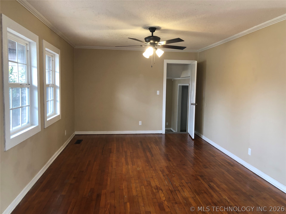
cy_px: 107
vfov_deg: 49.7
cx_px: 143
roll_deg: -1.1
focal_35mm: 28
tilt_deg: -5.9
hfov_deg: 63.4
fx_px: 231
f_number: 1.8
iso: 40
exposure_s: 1/20
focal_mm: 3.99
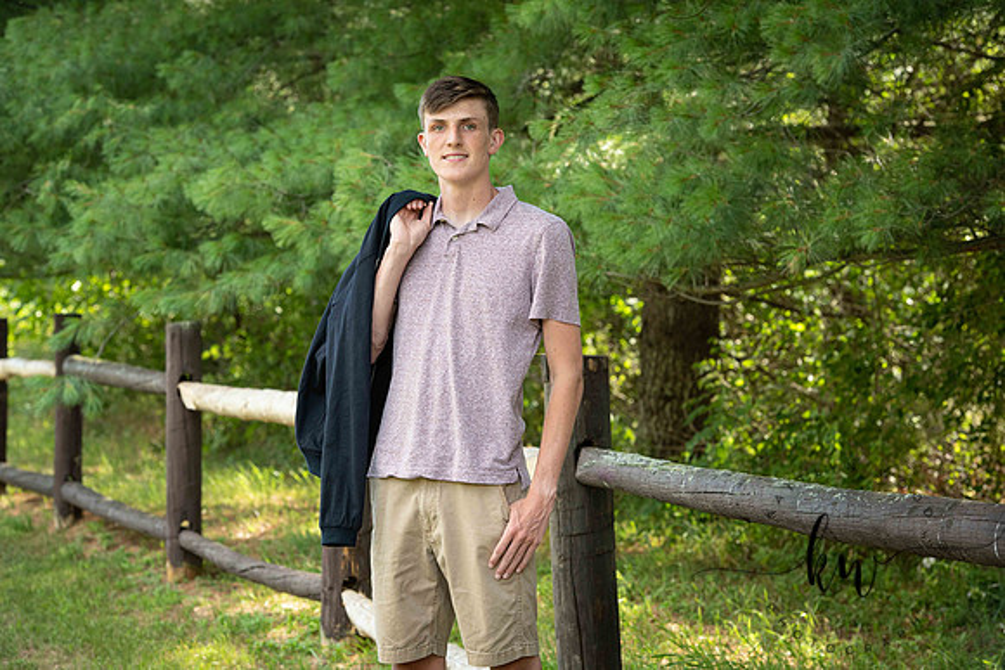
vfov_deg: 12.2
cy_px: 335
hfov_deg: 18.3
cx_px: 502
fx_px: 3127
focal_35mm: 112
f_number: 6.3
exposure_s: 1/200
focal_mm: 112
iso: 500
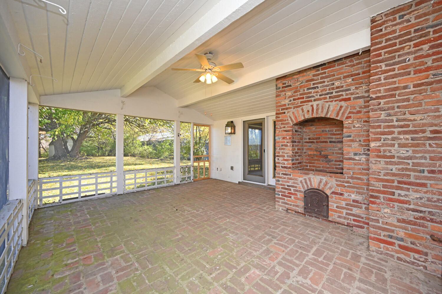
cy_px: 147
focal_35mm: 14
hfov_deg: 104.3
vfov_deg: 81.2
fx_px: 172
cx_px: 221
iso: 200
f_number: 5
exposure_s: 1/100
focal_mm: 14
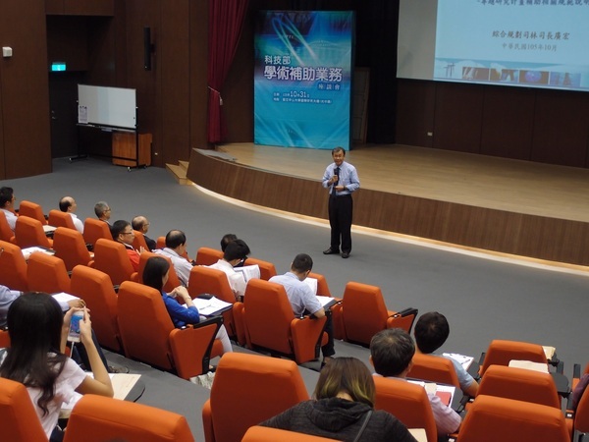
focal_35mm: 50
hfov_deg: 38.2
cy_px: 221
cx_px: 294
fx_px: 851
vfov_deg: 29.1
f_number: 2.1
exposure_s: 1/60
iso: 250
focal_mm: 10.83
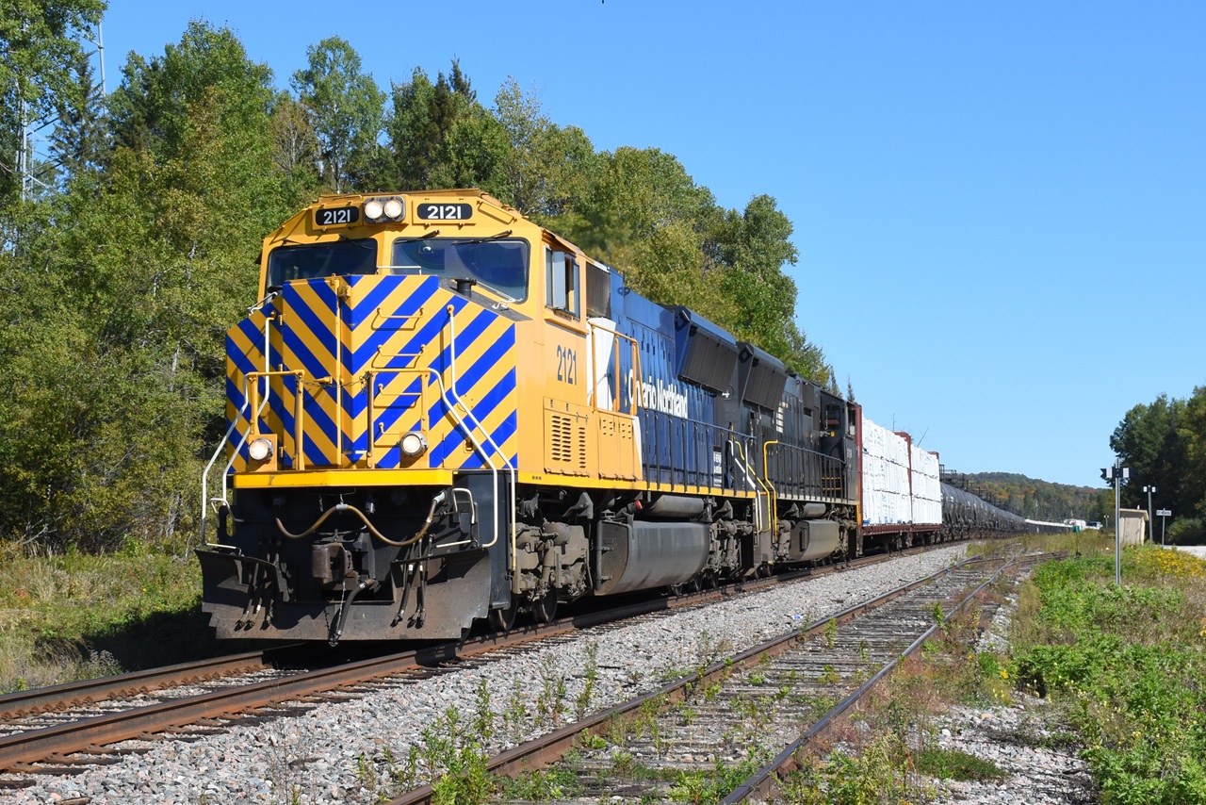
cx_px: 603
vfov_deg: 25.8
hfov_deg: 37.8
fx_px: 1759
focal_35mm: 52
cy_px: 402
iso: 400
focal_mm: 35
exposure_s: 1/800
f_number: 8
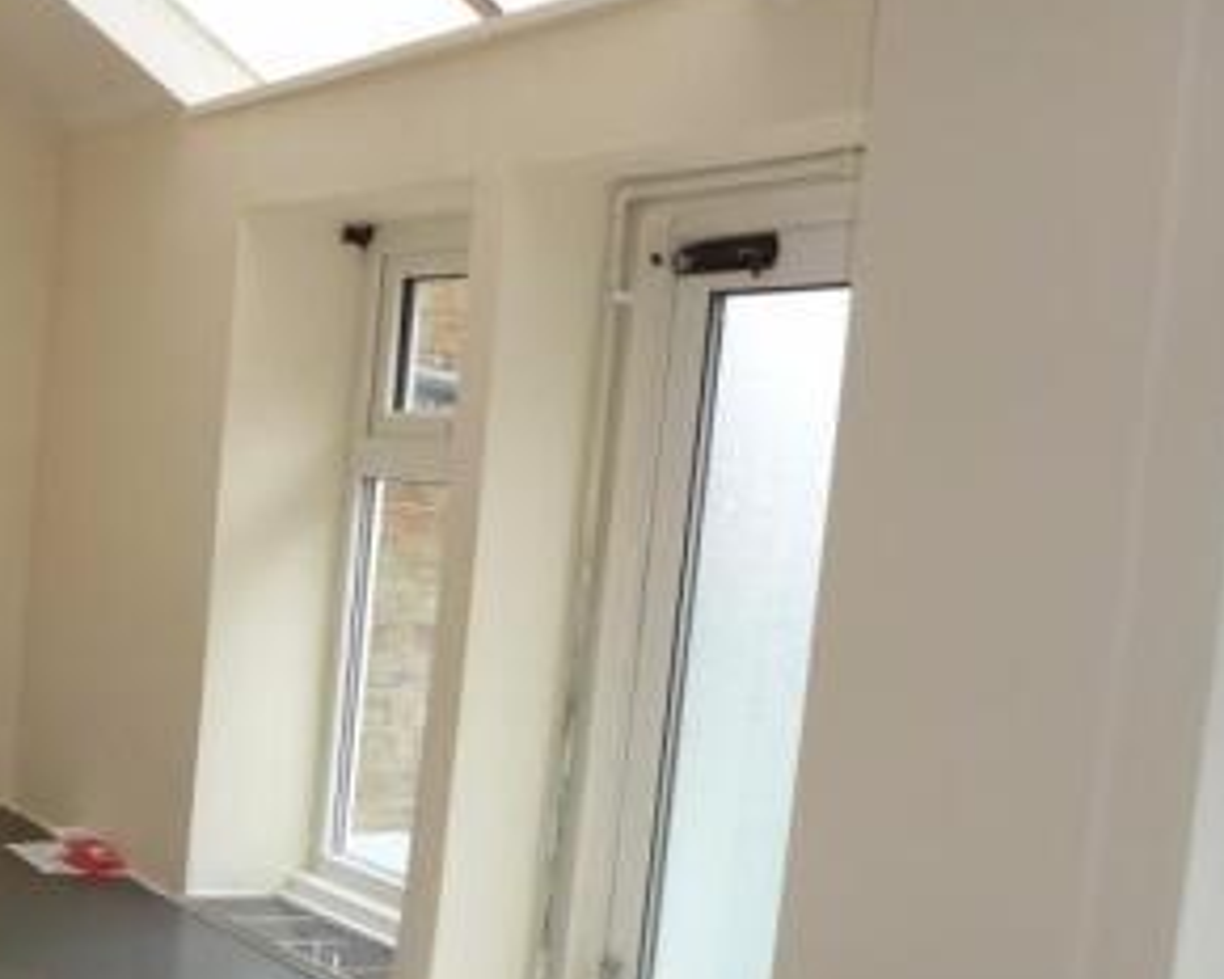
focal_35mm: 55
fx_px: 1992
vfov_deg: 27.4
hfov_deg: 32.4
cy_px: 669
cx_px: 112
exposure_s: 1/160
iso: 100
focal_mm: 5
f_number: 3.1
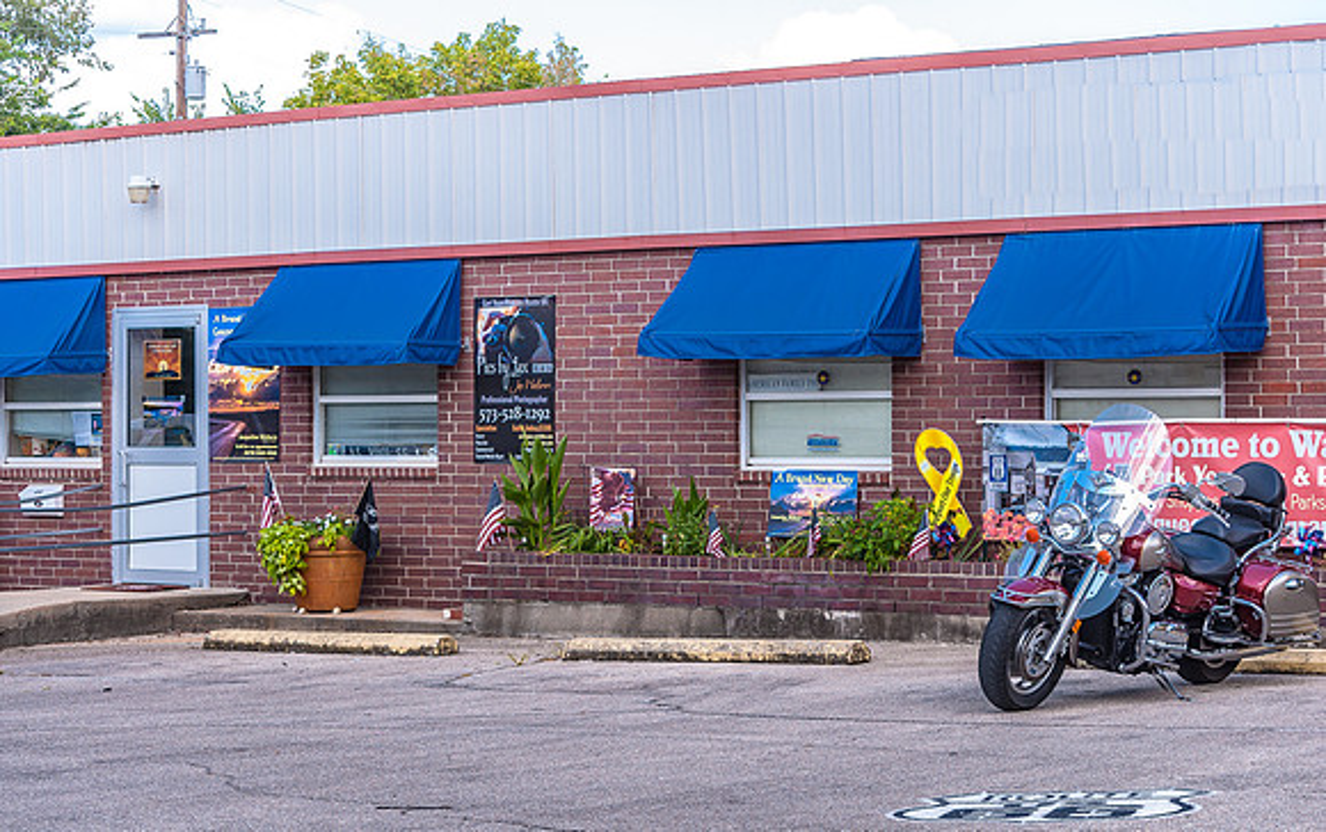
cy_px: 441
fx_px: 3035
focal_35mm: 84
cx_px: 663
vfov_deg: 15.6
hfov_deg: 24.6
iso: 100
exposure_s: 1/160
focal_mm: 55
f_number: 6.3
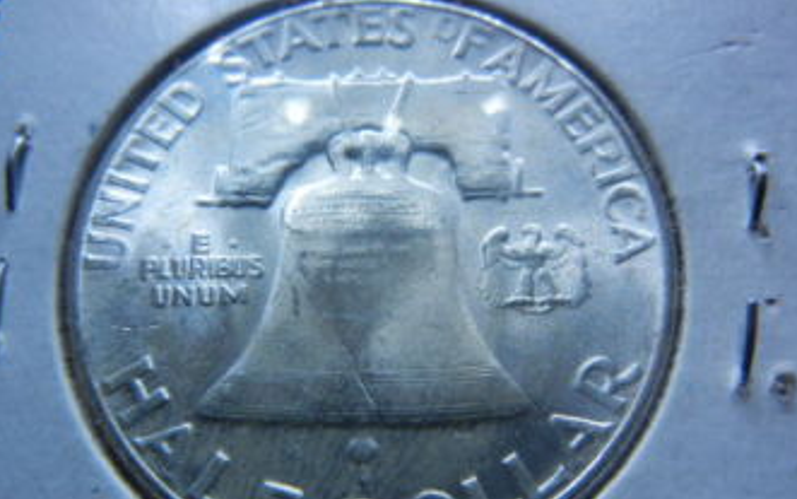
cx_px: 389
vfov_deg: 35.2
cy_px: 298
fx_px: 782
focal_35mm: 36
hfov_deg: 54.0
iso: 160
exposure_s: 1/407
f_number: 3.5
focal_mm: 5.4
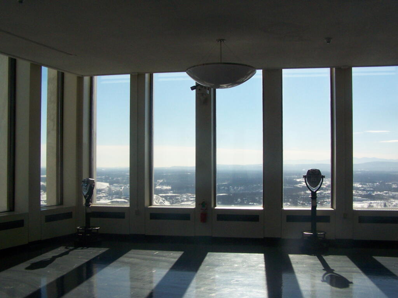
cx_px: 199
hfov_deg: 49.0
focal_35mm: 38
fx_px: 437
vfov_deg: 37.7
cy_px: 149
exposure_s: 1/1000
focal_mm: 6.3
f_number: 5.6
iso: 200
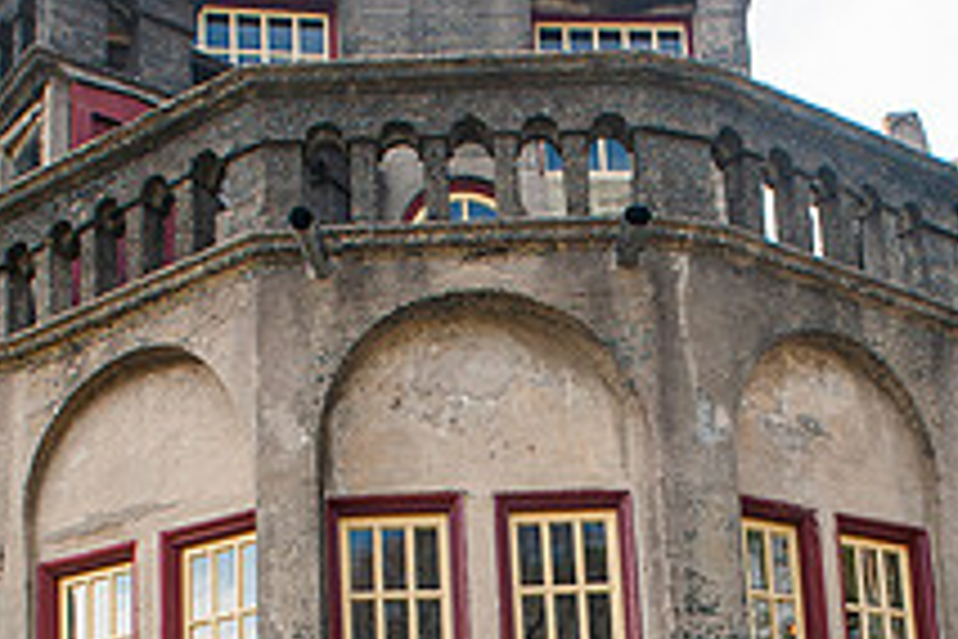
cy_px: 801
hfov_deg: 34.5
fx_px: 1543
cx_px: 517
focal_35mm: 58
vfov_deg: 21.4
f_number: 3.2
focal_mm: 20
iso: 400
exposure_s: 1/1000
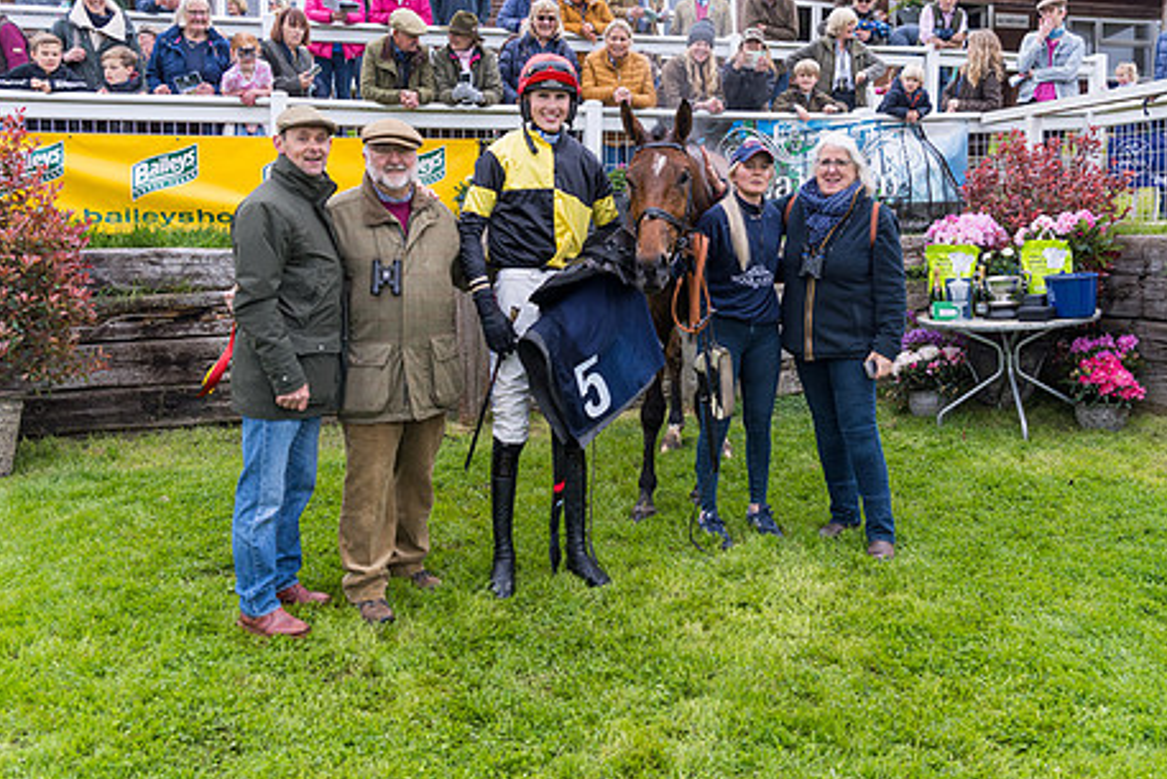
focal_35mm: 33
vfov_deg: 39.8
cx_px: 608
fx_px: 1070
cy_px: 305
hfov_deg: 57.2
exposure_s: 1/400
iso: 250
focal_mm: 26
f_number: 5
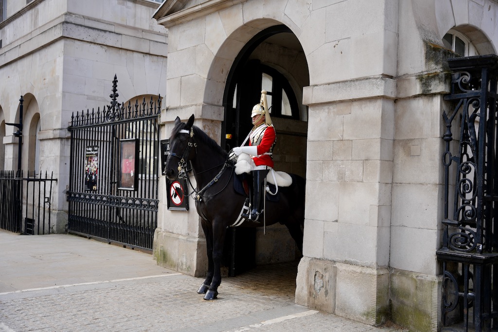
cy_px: 166
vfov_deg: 35.1
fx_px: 526
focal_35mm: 38
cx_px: 249
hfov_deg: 50.7
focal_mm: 38
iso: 100
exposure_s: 1/640
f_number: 2.8
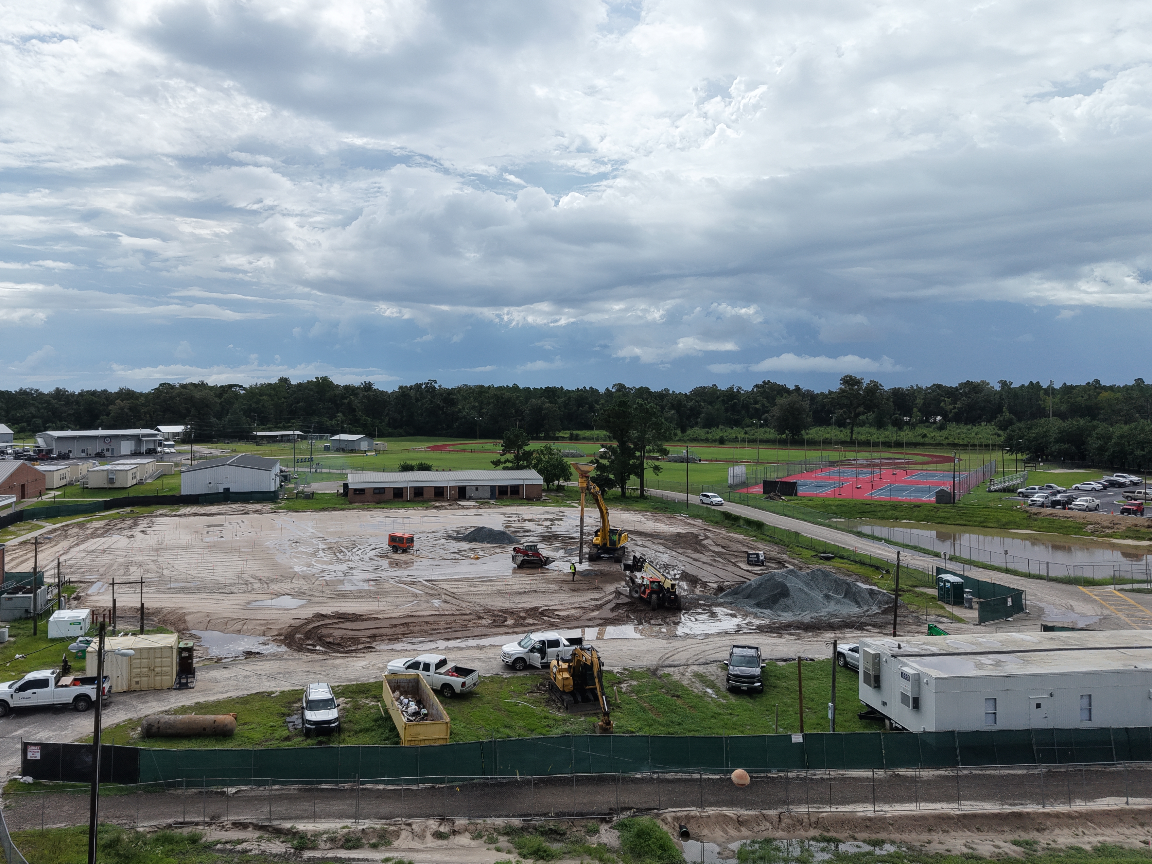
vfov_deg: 48.2
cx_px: 476
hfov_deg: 61.3
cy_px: 394
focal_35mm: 29
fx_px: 965
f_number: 1.8
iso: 310
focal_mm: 8.67
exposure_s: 1/8000
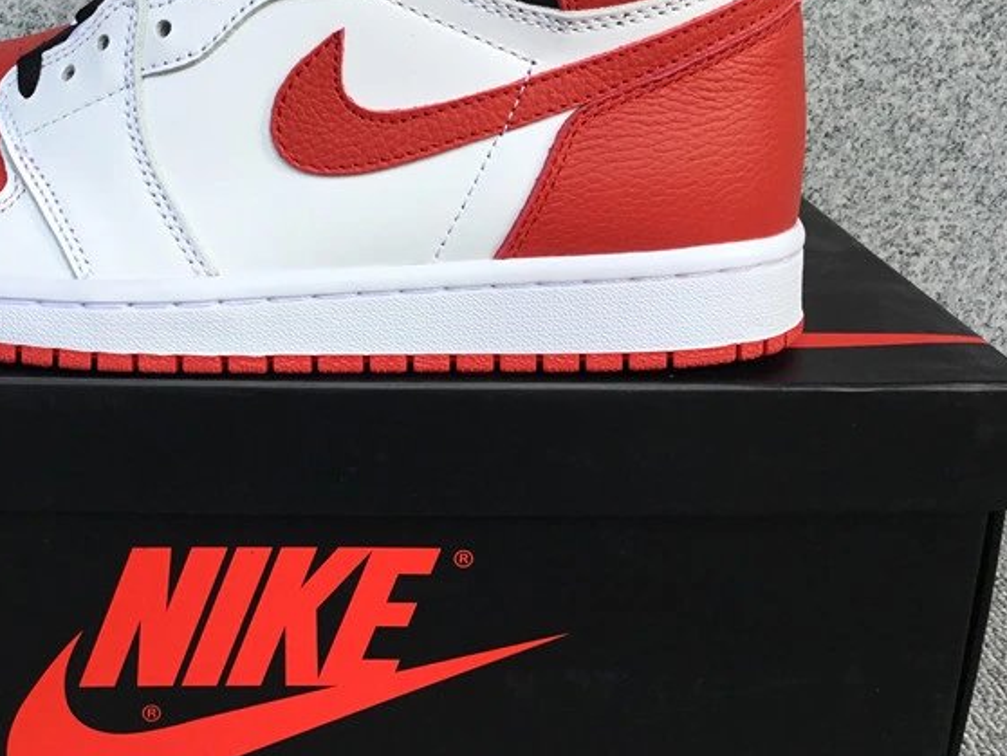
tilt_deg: -14.6
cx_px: 276
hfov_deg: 37.4
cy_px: 239
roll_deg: -0.5
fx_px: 1455
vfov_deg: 28.9
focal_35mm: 50
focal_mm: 3.3
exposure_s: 1/424
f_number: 2.4
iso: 25
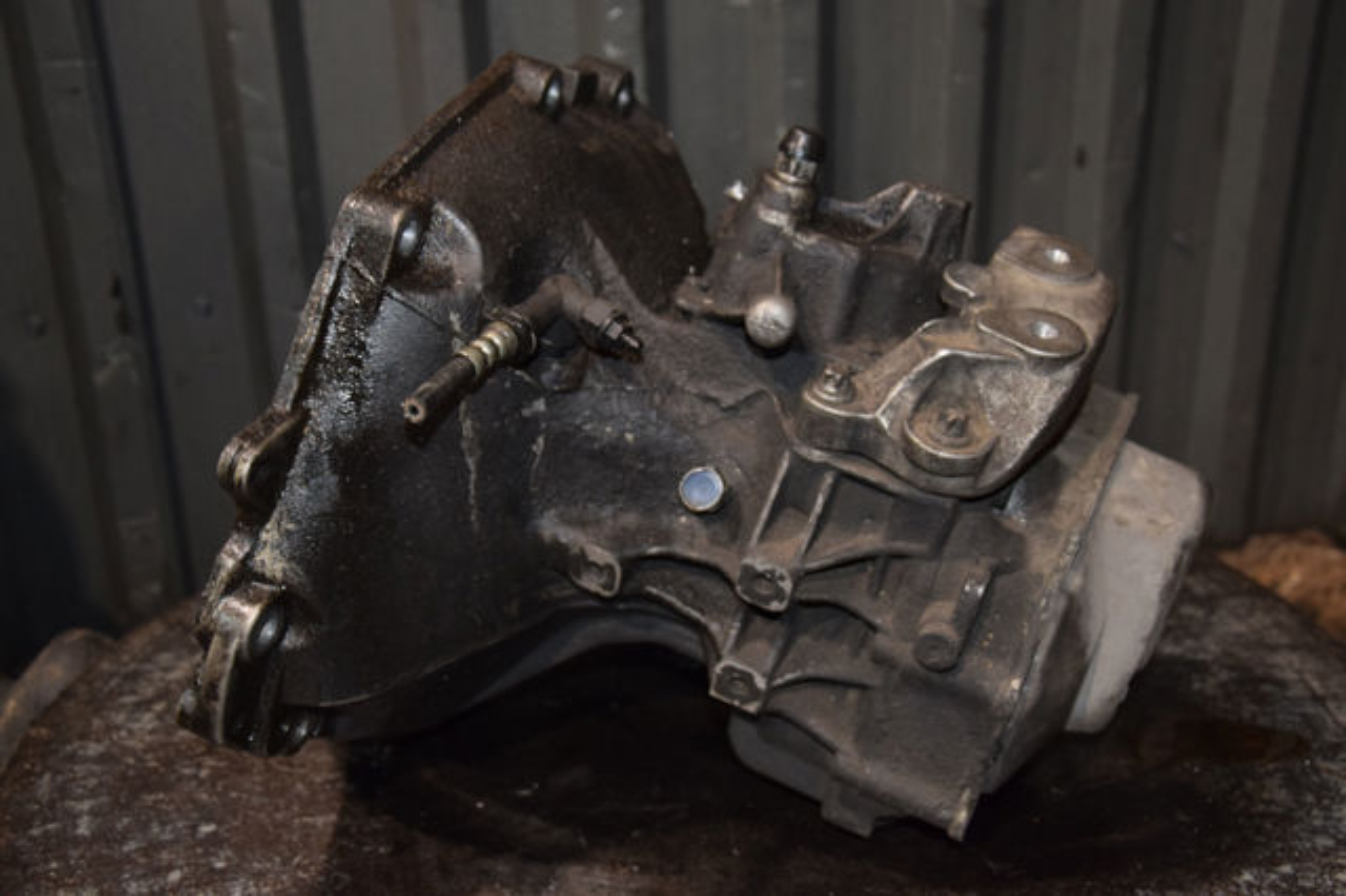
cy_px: 448
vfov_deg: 28.0
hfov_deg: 41.1
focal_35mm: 48
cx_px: 673
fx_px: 1794
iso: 800
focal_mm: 32
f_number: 5
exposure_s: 1/60
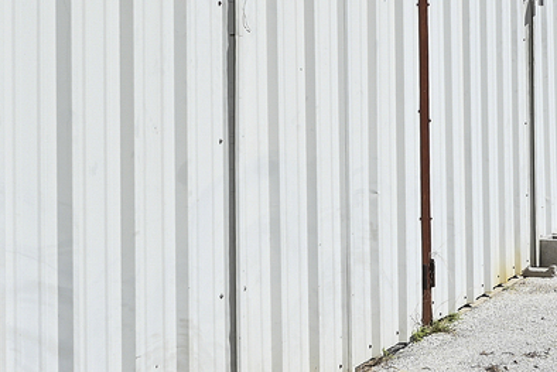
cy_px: 137
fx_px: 1145
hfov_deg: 27.3
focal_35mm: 74
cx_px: 332
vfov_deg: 18.4
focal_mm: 12
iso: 100
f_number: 11
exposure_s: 1/125
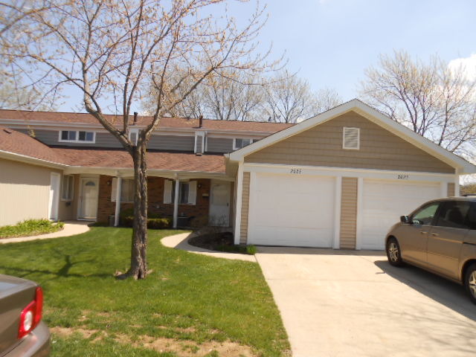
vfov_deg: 53.1
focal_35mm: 26
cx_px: 238
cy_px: 178
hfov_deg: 67.3
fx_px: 358
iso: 80
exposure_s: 1/640
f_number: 3.5
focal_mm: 4.6
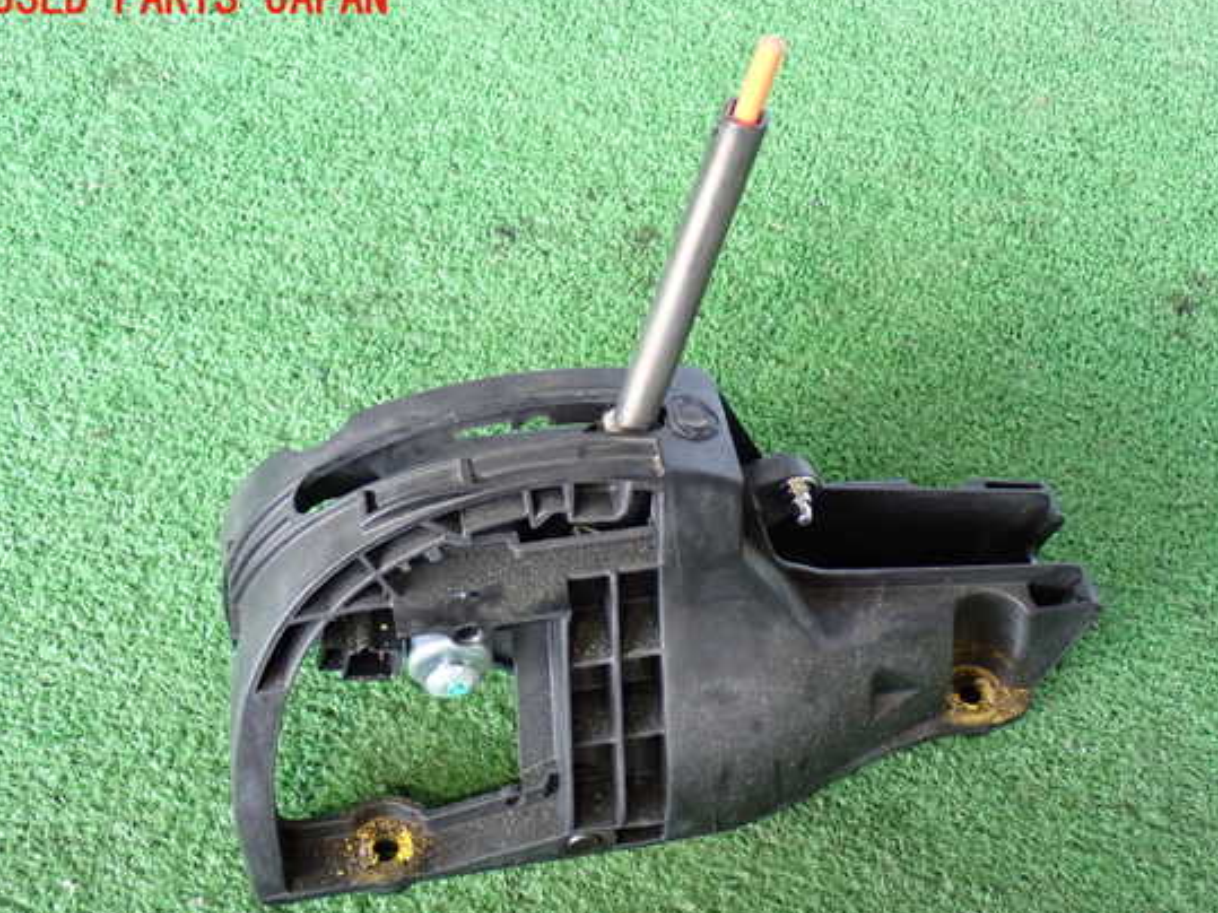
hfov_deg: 38.9
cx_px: 655
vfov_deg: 29.7
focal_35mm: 49
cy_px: 479
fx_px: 1724
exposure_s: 1/40
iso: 500
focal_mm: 7.84
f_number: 2.9
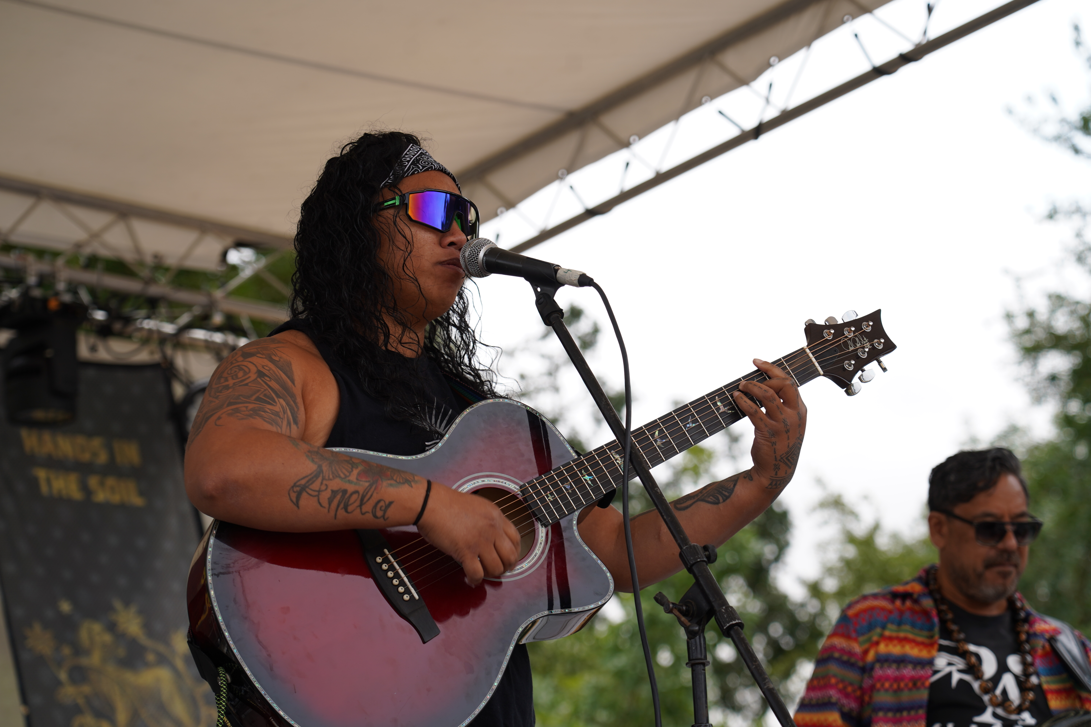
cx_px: 546
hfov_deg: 19.5
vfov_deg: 13.0
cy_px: 364
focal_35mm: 105
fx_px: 3182
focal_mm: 105
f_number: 5
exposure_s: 1/250
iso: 100
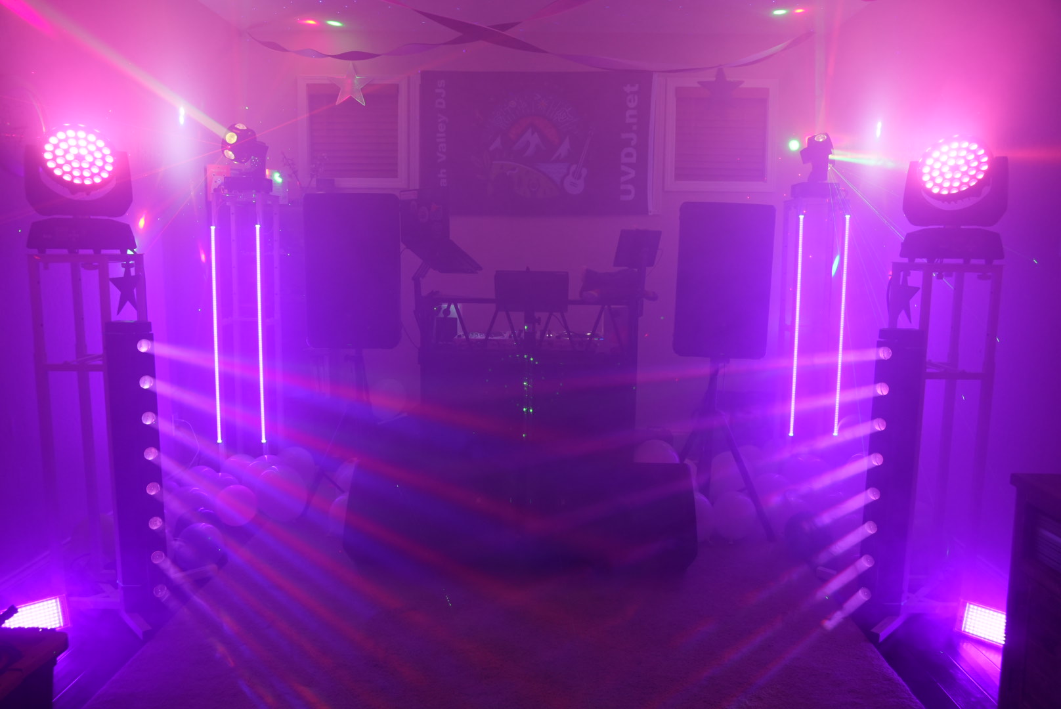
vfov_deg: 47.7
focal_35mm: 27
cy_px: 354
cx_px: 530
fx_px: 802
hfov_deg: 67.0
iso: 1000
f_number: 4
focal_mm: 27.2
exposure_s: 1/160
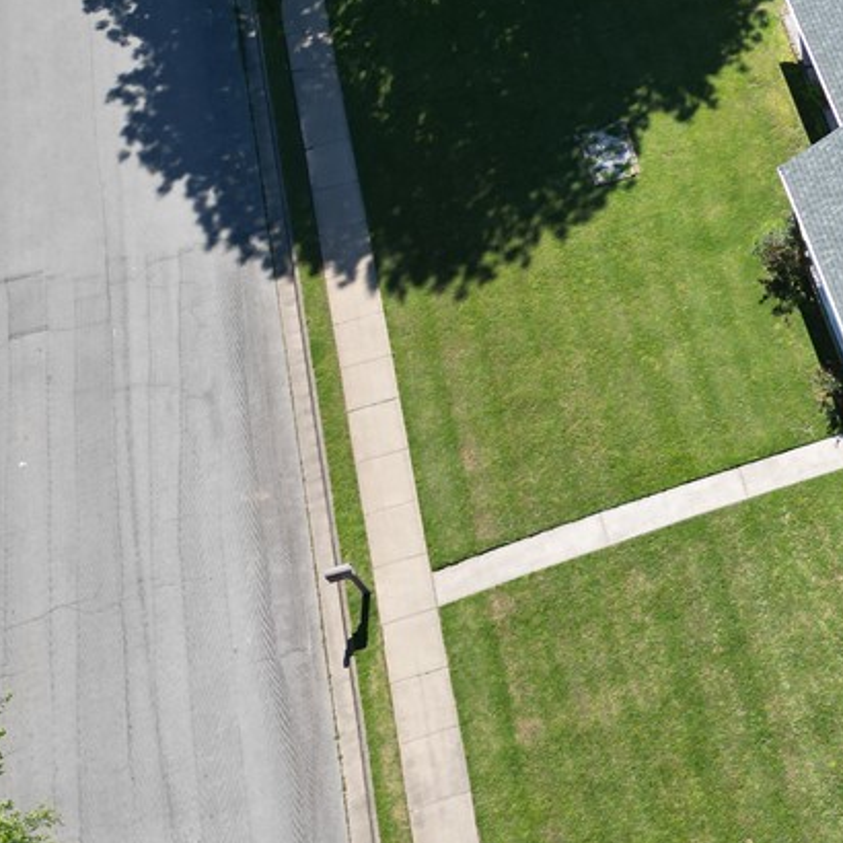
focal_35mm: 53
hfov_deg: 28.3
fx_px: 1460
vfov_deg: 32.2
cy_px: 448
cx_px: 1001
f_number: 1.7
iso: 120
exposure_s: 1/1600
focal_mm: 6.72
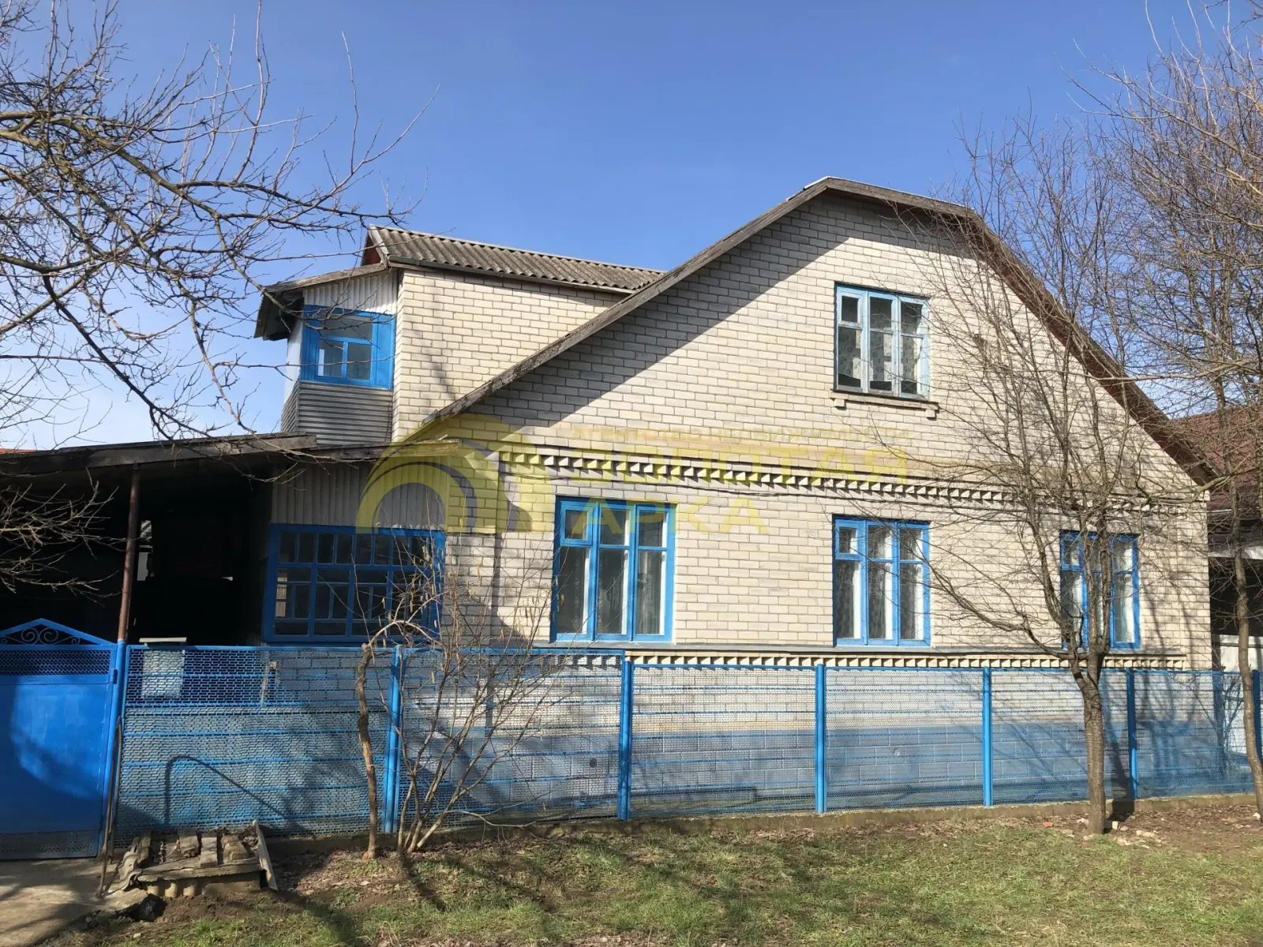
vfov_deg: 49.7
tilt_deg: +7.1
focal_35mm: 28
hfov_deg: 63.4
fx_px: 1022
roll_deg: -2.5
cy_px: 474
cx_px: 632
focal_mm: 4
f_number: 1.8
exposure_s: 1/1779
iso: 20
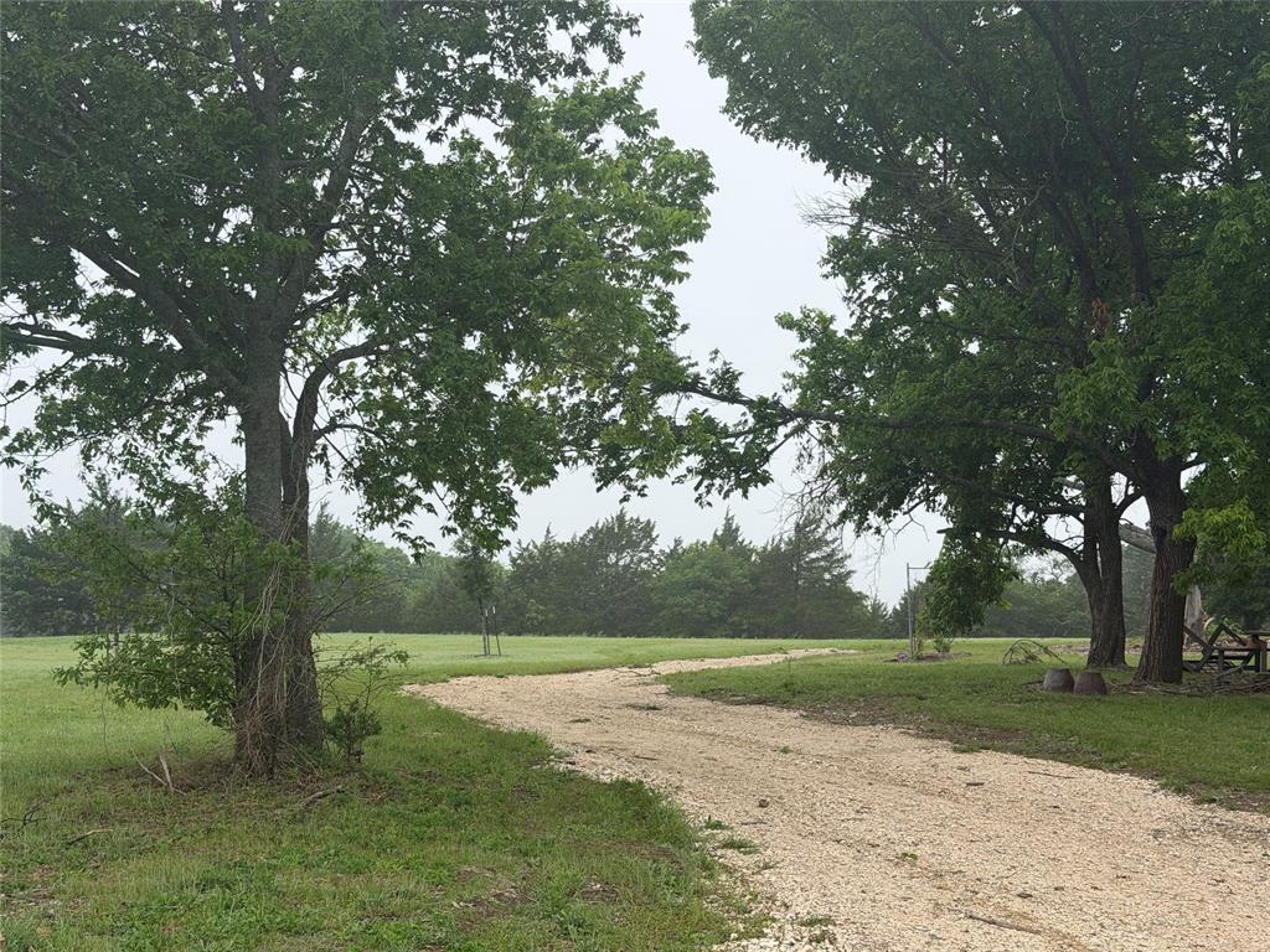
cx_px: 635
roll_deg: -0.6
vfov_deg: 30.3
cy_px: 476
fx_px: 1761
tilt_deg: +4.9
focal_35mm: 48
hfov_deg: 39.7
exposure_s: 1/1167
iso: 64
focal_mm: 6.76
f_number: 1.78
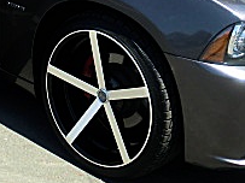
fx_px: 580
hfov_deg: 23.6
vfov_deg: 17.6
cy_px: 2
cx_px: 65
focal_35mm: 82
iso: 64
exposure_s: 1/500
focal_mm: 4.65
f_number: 2.6
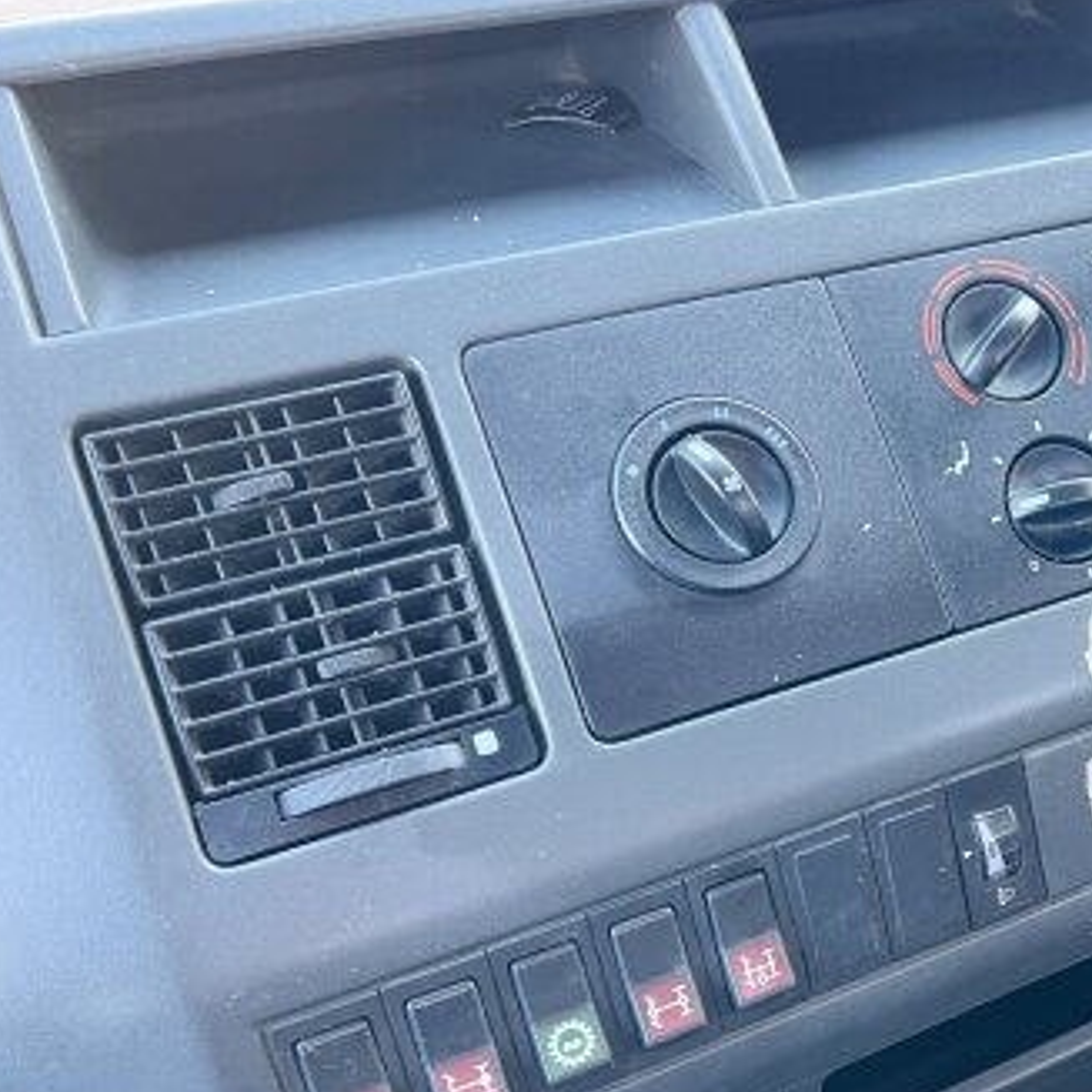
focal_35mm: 45
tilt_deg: -35.5
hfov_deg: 34.8
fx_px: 1606
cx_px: 1042
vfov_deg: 37.5
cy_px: 621
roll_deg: -4.8
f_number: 1.5
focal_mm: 5.7
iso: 125
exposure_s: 1/60
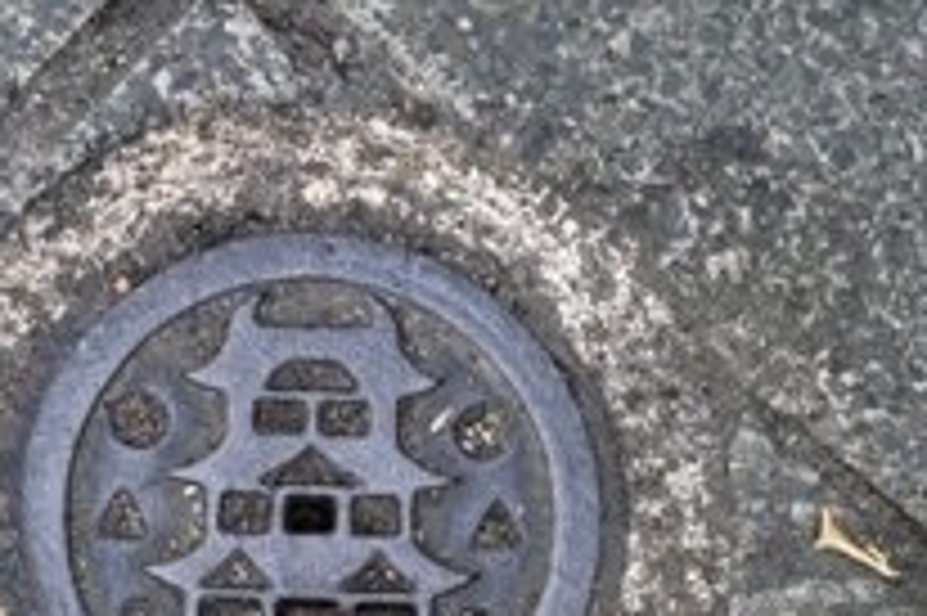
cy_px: 515
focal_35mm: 98
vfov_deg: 13.8
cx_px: 324
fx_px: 2521
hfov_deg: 20.8
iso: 200
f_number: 4
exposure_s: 1/80
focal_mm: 30
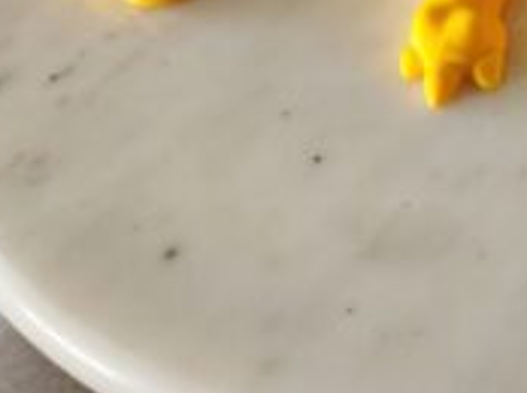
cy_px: 36
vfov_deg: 26.5
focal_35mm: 53
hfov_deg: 32.2
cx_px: 569
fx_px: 806
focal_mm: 5.4
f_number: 1.8
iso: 200
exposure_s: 1/120
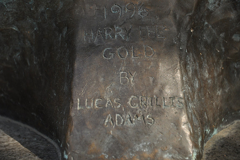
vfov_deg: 13.0
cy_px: 80
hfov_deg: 19.5
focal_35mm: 105
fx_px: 699
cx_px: 120
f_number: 5.3
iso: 400
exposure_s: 1/200
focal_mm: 70
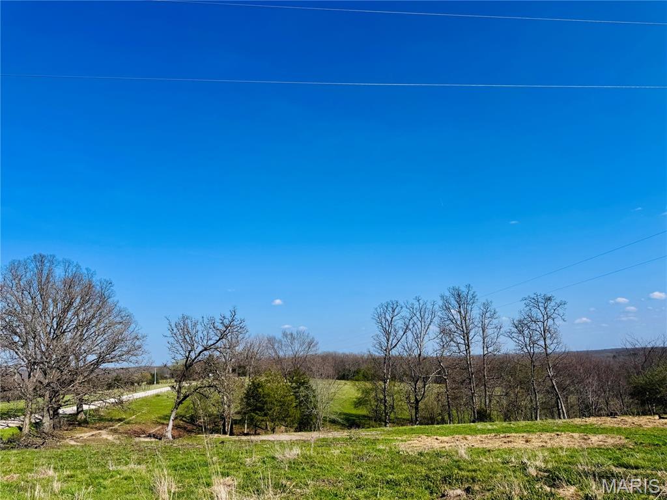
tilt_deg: +12.5
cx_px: 334
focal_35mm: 24
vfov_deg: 56.8
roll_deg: +1.8
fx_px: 462
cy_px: 250
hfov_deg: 71.6
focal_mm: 6.76
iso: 80
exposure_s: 1/6410
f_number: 1.78
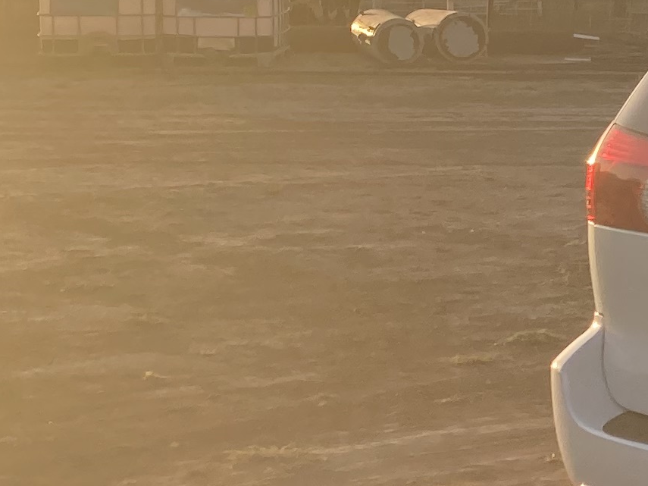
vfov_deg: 11.2
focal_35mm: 132
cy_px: 93
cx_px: 1379
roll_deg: -0.9
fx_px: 2471
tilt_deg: -1.5
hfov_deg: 12.7
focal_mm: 3.99
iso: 20
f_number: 1.8
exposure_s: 1/889
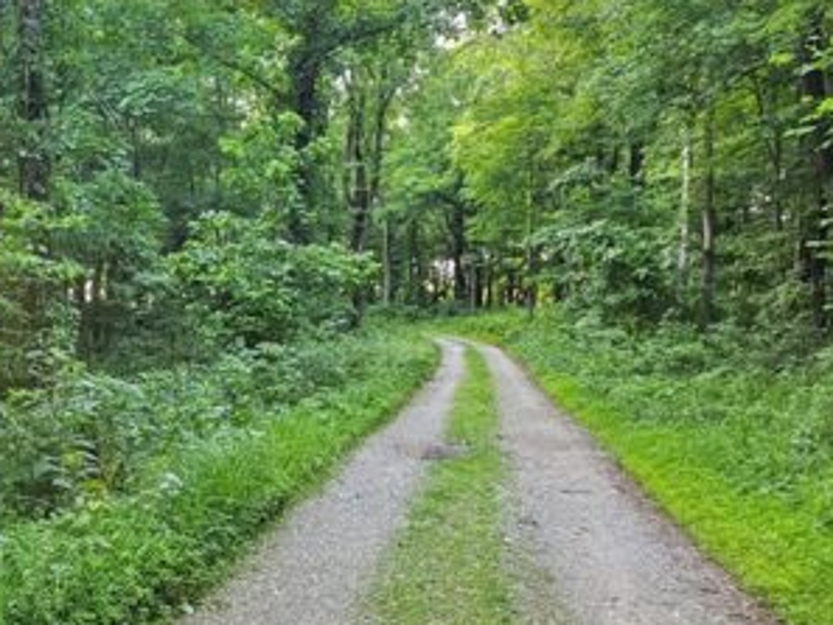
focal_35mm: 35
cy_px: 378
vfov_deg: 40.5
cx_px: 95
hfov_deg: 47.7
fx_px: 843
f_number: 2.2
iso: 160
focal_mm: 2.2
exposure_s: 1/60
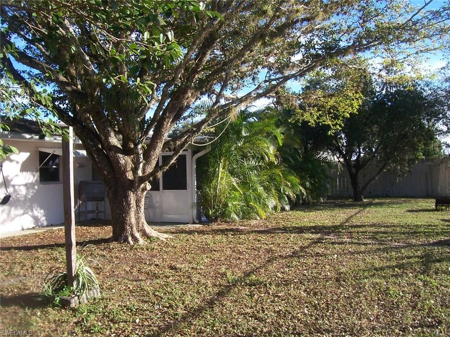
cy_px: 168
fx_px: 442
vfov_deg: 41.8
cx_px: 225
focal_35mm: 34
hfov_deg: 54.0
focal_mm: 5.6
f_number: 5.6
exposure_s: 1/180
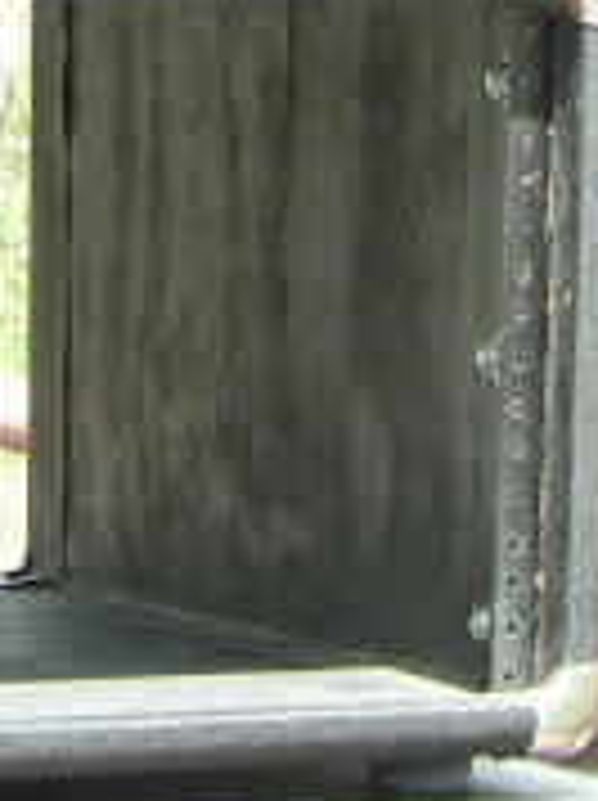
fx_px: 7458
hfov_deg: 4.6
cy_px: 2115
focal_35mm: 323
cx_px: 36
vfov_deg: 5.8
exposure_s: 1/83.2
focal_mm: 9.8
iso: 64
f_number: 3.5
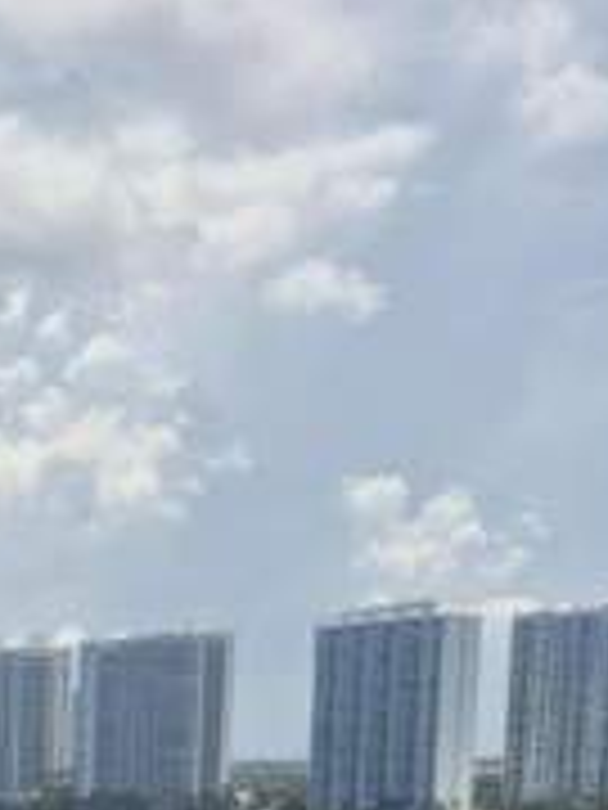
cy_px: 1071
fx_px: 1920
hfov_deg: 16.6
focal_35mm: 82
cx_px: -270
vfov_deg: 21.4
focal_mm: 5.4
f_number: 1.8
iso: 25
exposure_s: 1/2552
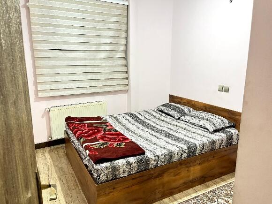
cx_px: 136
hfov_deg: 67.3
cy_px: 102
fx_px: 204
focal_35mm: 26
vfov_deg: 53.1
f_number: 1.6
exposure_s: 1/33
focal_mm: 5.1
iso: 400
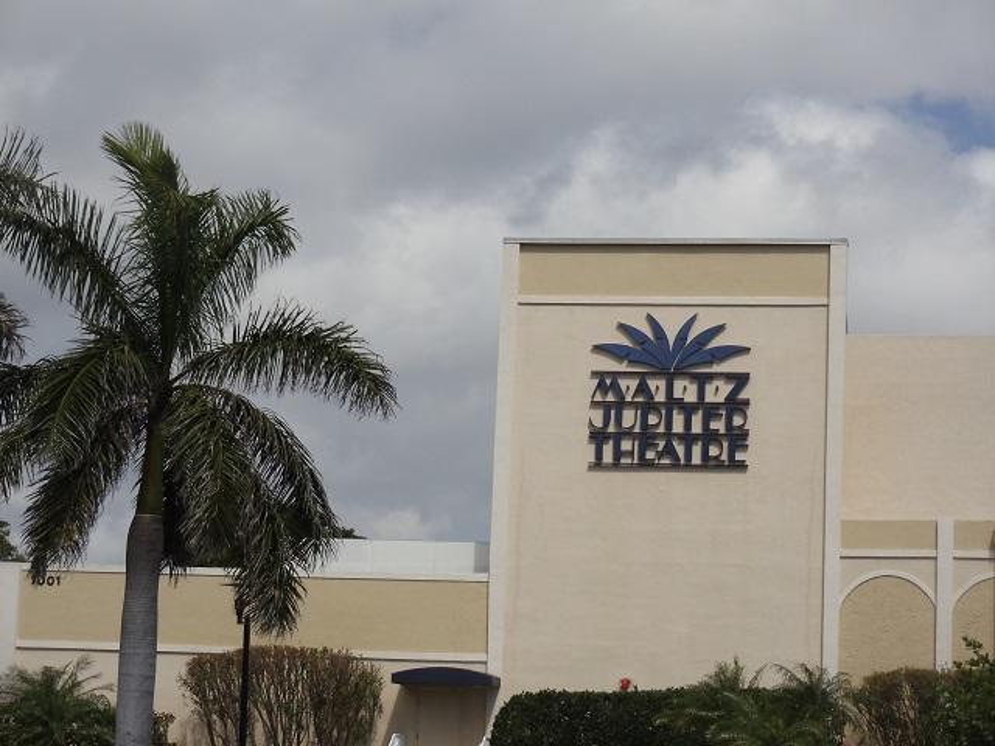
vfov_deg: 13.1
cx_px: 498
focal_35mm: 113
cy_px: 373
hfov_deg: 17.4
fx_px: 3248
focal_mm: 15.35
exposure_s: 1/400
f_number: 9.7
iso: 100
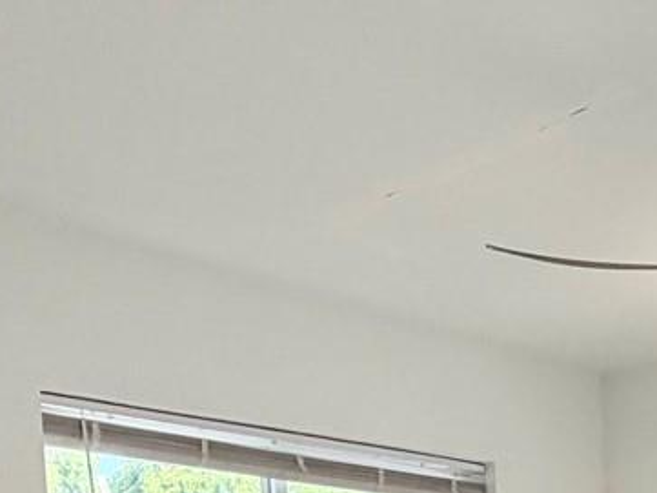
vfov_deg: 19.2
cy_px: 828
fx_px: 1177
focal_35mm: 62
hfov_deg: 30.6
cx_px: 508
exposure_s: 1/120
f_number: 2.2
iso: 125
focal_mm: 2.22
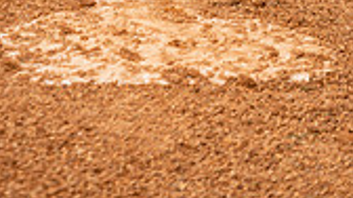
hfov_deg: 11.4
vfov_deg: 6.2
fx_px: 1757
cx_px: 42
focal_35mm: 188
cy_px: -272
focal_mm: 67
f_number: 5
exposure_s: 1/250
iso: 100
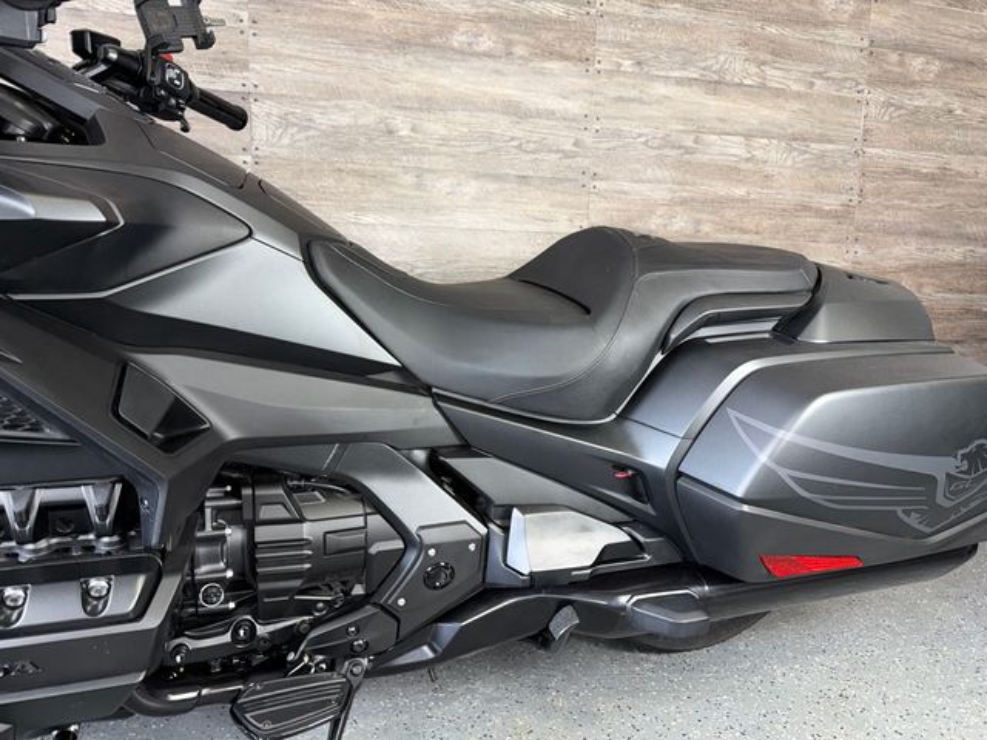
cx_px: 494
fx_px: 684
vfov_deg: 56.8
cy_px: 370
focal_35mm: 24
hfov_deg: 71.6
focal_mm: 6.76
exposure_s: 1/30
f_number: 1.78
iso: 64
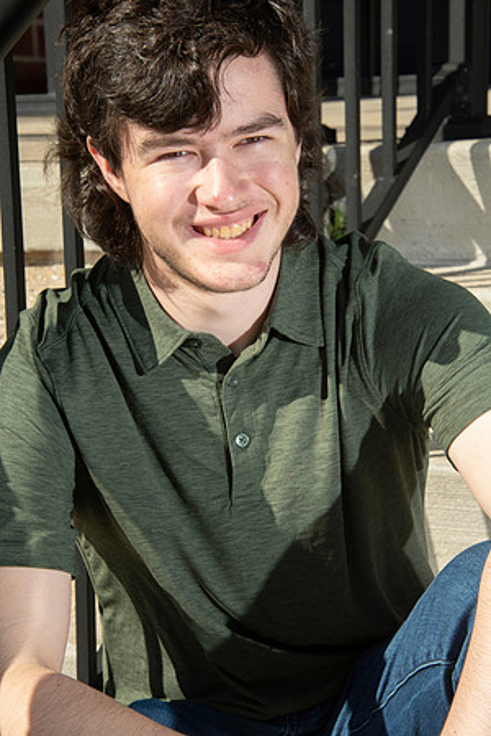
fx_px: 2762
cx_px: 246
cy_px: 368
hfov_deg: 10.2
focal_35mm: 135
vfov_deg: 15.2
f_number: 14
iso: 400
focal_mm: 135
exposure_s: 1/160
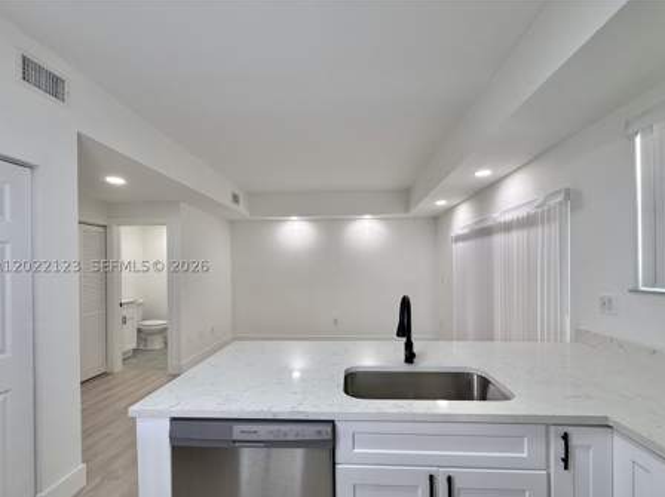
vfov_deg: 81.5
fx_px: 288
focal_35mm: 15
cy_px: 265
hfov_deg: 98.2
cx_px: 344
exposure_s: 1/99
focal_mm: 2.22
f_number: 2.2
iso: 64
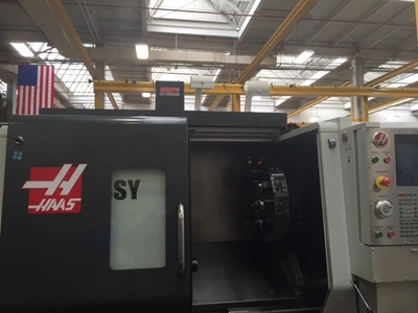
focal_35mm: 29
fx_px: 350
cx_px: 209
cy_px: 156
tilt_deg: +4.3
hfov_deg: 61.7
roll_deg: +0.5
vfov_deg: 48.2
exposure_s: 1/30
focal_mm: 4.15
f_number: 2.2
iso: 32
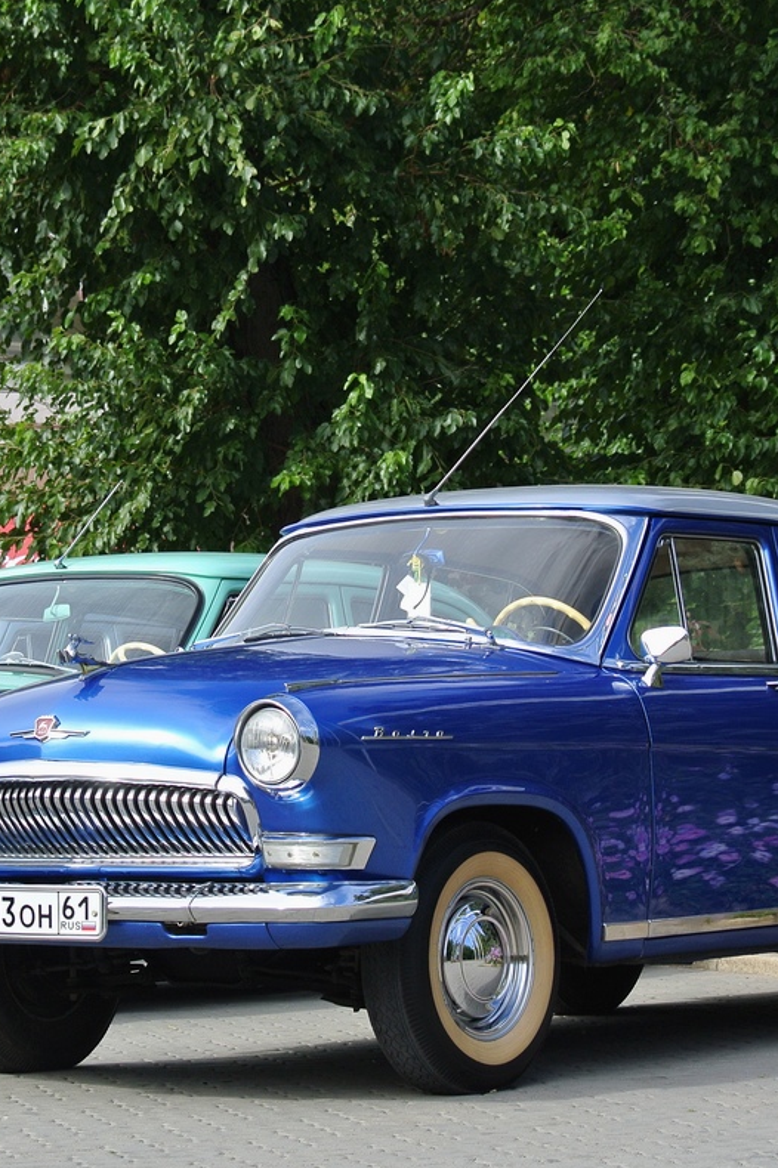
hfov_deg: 11.1
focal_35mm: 123
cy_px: 587
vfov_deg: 16.7
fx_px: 3990
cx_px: 297
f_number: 4.5
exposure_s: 1/400
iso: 100
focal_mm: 30
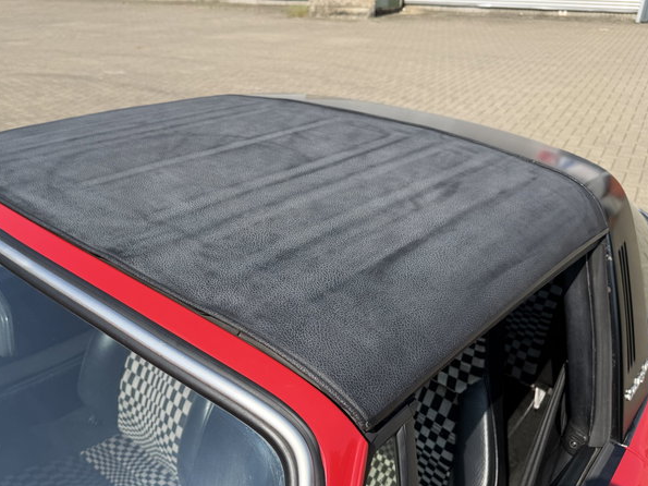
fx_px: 580
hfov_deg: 58.1
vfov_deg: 45.4
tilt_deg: -23.6
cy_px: 270
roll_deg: -2.9
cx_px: 272
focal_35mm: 31
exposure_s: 1/3279
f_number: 1.78
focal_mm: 6.76
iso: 80
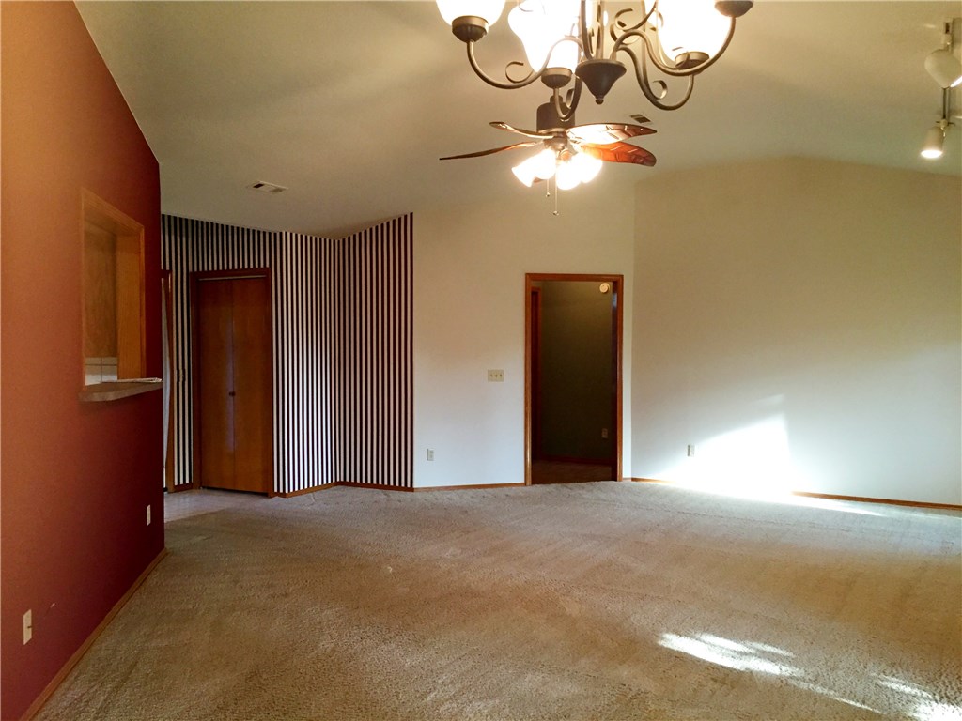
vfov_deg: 48.2
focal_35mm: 29
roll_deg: +0.6
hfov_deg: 61.7
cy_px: 360
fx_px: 806
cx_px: 481
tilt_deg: -2.5
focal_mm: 4.15
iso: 160
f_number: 2.2
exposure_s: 1/30
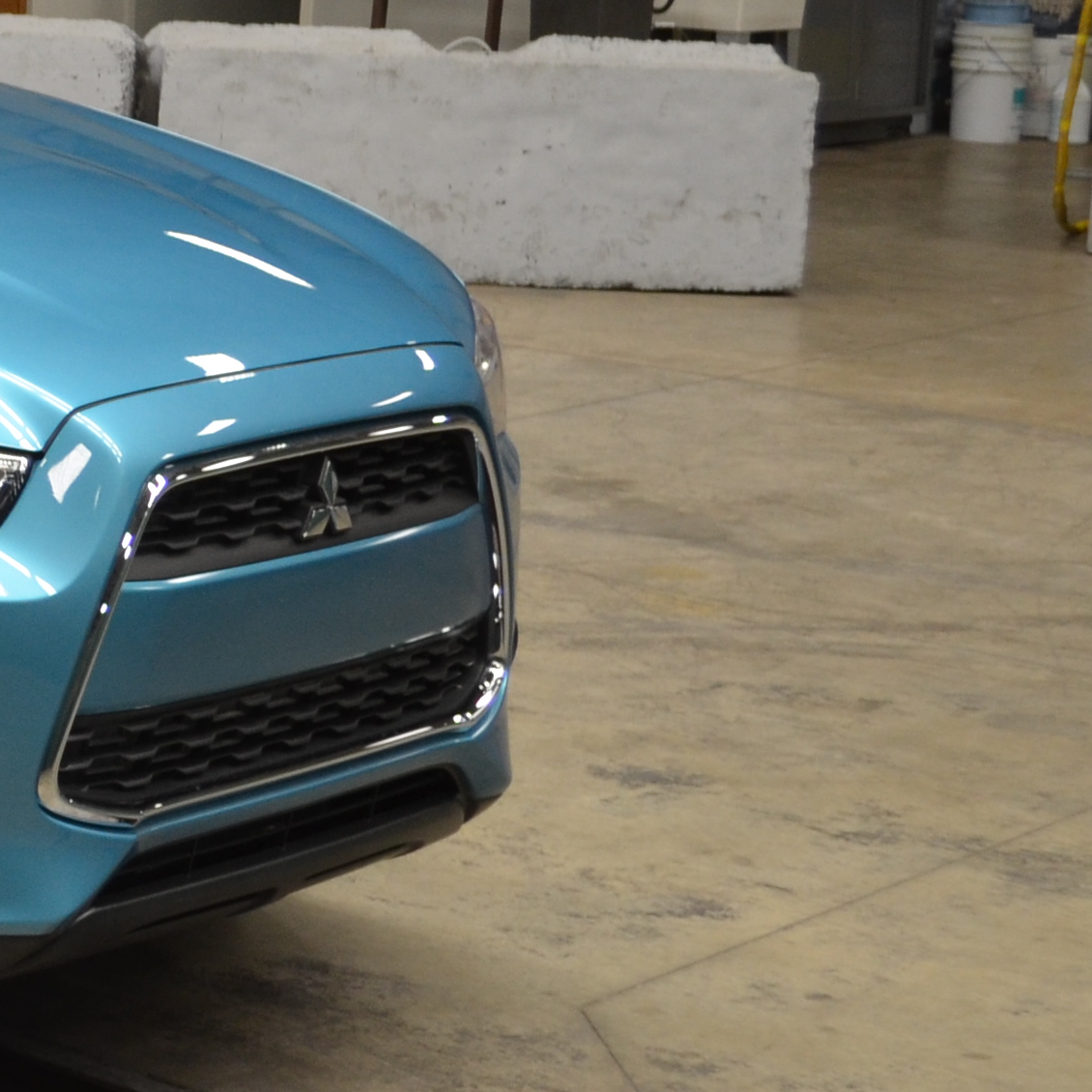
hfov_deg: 14.2
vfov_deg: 15.7
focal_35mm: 111
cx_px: -753
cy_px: 374
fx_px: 3962
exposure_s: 1/100
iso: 400
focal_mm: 20
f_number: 5
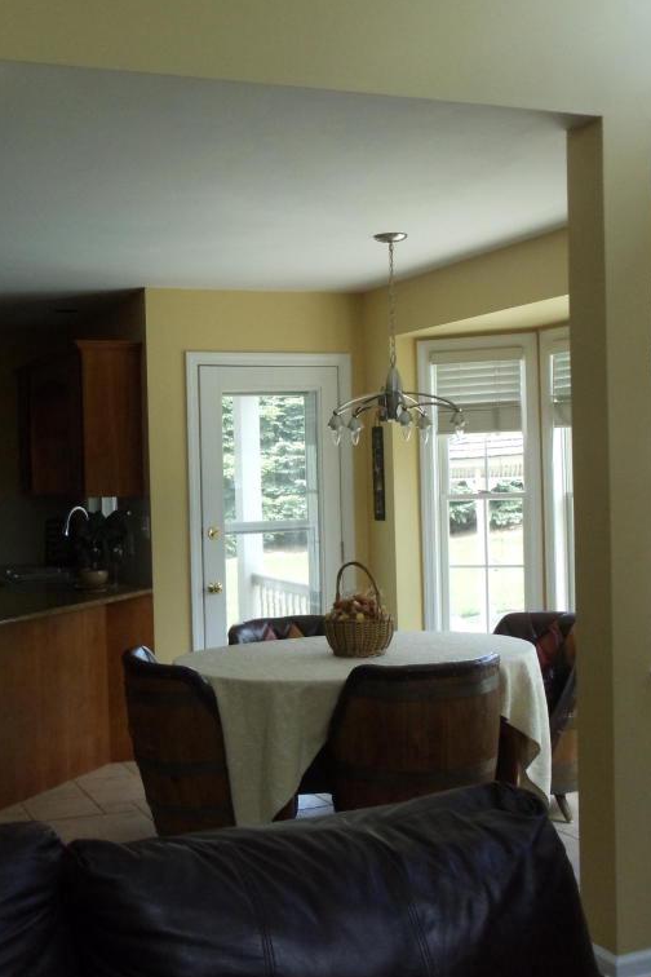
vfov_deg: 32.4
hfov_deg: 21.8
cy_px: 490
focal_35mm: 62
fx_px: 1682
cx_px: 202
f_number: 3.5
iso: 200
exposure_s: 1/200
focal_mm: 6
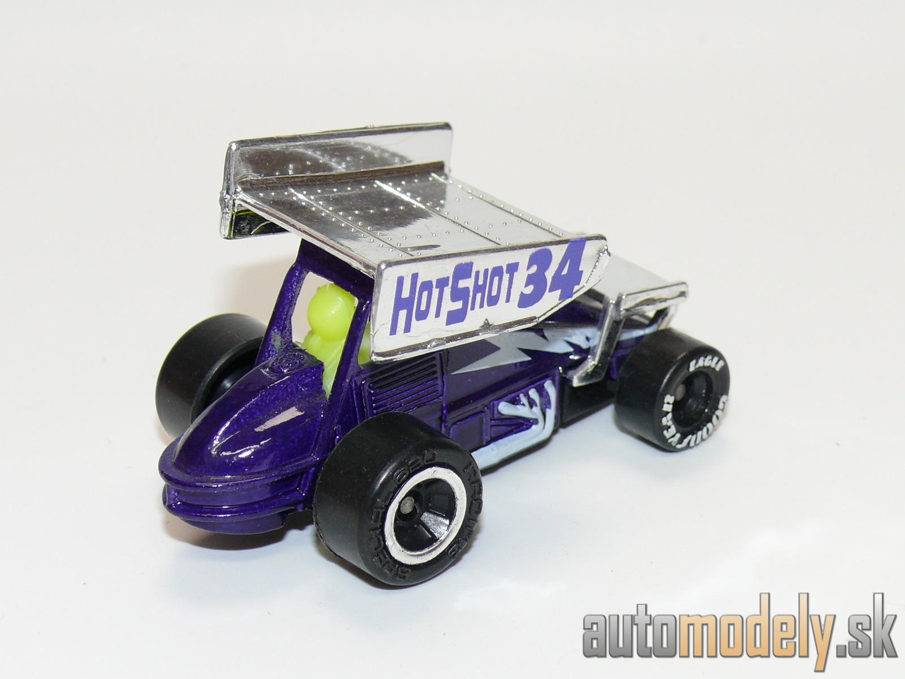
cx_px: 452
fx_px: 2536
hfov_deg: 20.2
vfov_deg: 15.2
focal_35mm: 97
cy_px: 340
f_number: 4
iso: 100
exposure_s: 1/30
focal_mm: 13
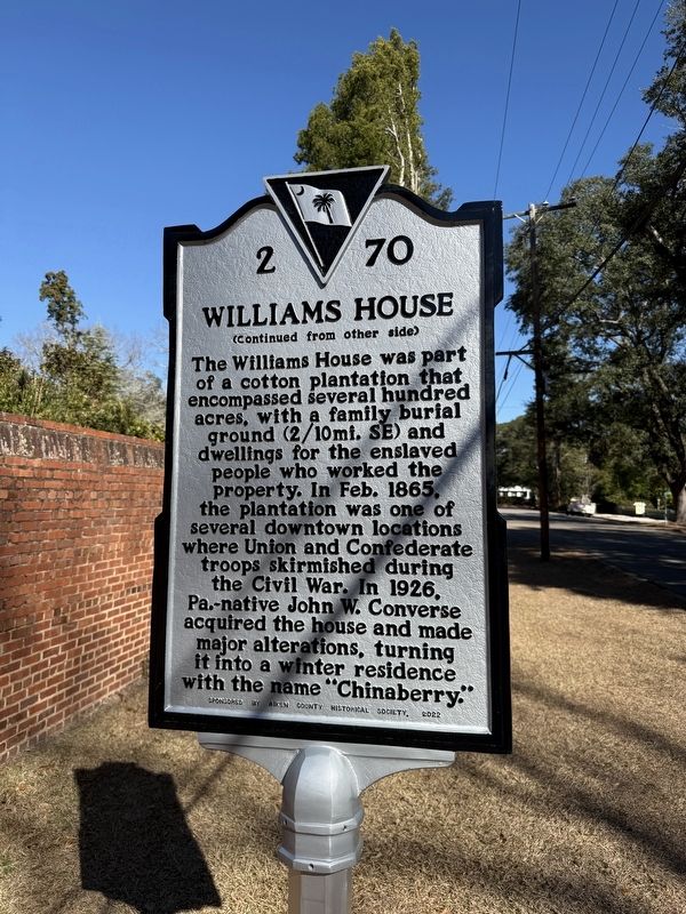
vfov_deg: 71.6
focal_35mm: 24
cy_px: 457
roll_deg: -0.7
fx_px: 634
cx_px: 343
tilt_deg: +6.3
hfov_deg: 56.8
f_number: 1.78
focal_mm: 6.76
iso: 80
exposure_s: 1/3584
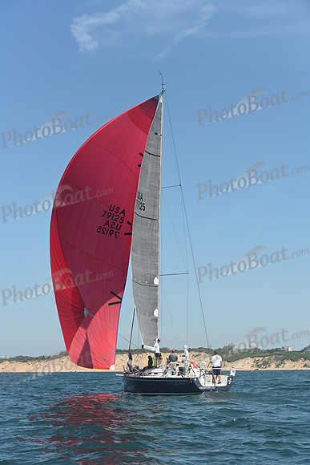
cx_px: 155
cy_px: 232
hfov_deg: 19.5
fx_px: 904
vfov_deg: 28.8
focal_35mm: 70
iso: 320
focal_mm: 70
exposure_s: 1/1000
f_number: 6.3
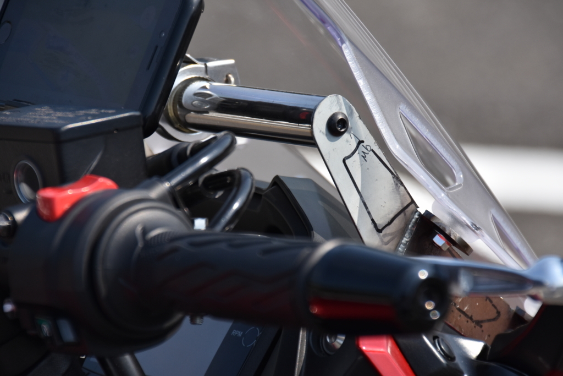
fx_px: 5865
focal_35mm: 375
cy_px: 188
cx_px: 282
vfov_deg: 3.7
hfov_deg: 5.5
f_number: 8
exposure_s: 1/1000
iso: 400
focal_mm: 250
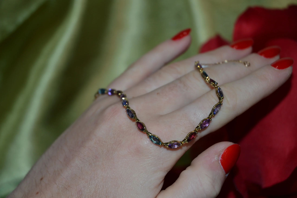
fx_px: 866
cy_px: 99
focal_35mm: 105
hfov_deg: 19.5
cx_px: 148
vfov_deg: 13.0
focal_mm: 70
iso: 100
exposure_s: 1/200
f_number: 4.5
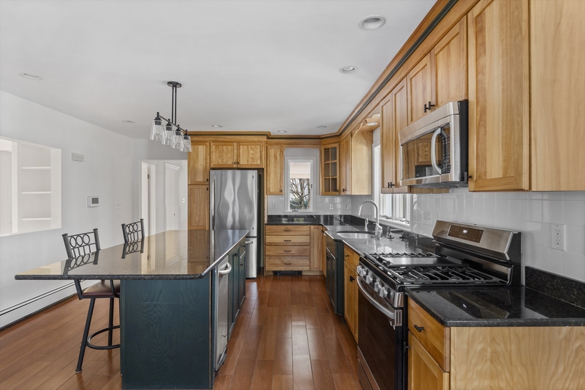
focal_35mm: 19
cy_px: 195
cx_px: 292
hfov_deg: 86.9
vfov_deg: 64.6
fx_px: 309
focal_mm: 19
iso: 320
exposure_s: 1/1.67
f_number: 7.1
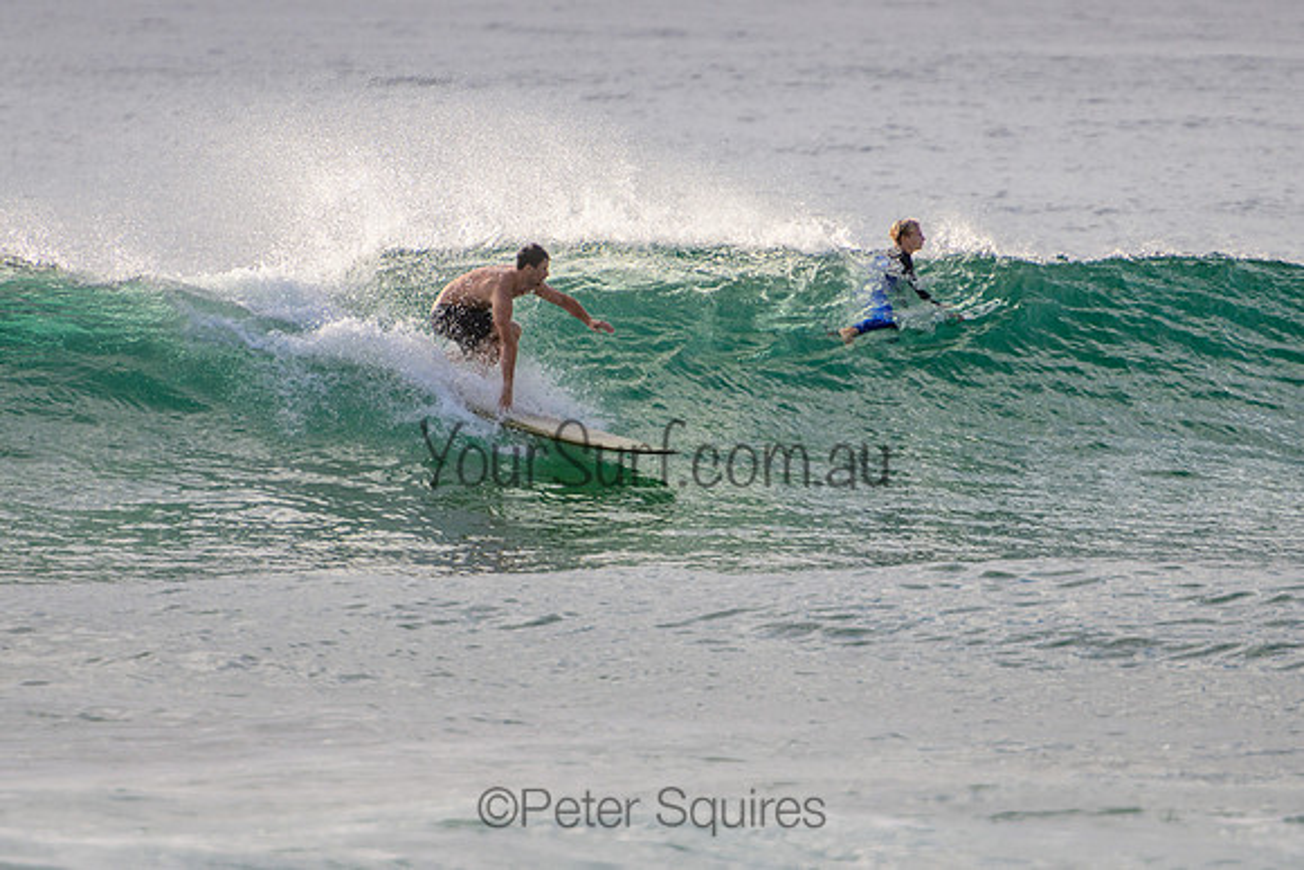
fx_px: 19932
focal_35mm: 550
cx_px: 582
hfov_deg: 3.7
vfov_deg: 2.5
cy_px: 429
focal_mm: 400
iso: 280
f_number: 5.6
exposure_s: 1/2000
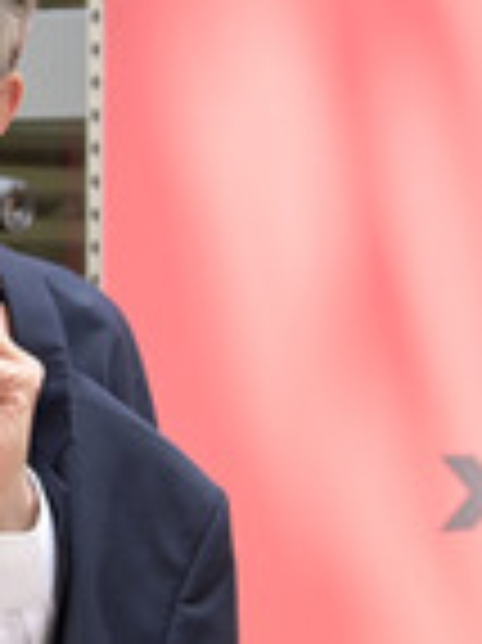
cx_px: -119
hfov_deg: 14.7
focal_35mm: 97
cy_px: 477
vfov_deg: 20.1
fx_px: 1804
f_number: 4
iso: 1600
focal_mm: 32
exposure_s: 1/640
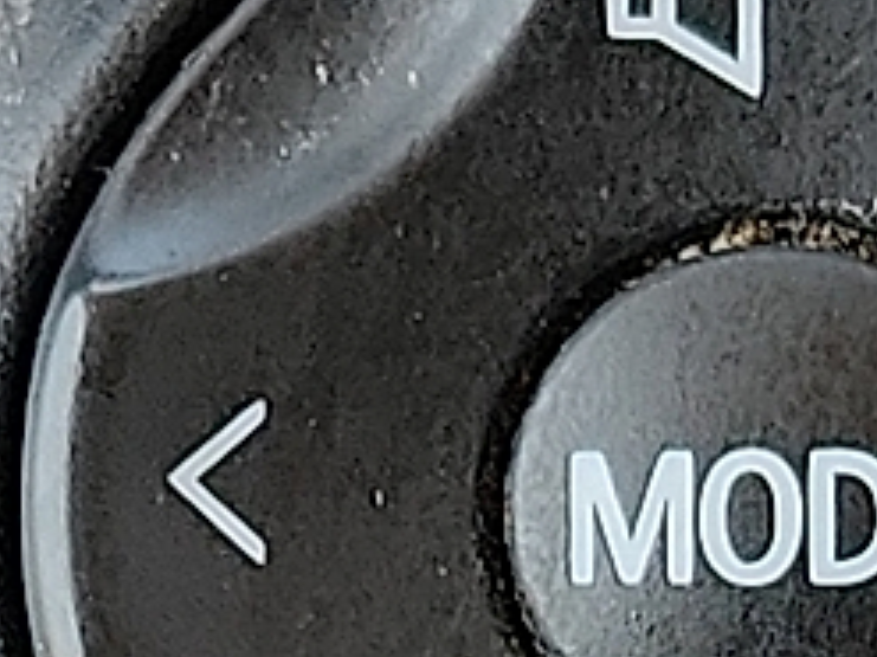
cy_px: 923
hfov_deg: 13.3
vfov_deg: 9.7
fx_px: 3773
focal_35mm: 149
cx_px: 504
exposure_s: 1/59.2
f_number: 1.8
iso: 53
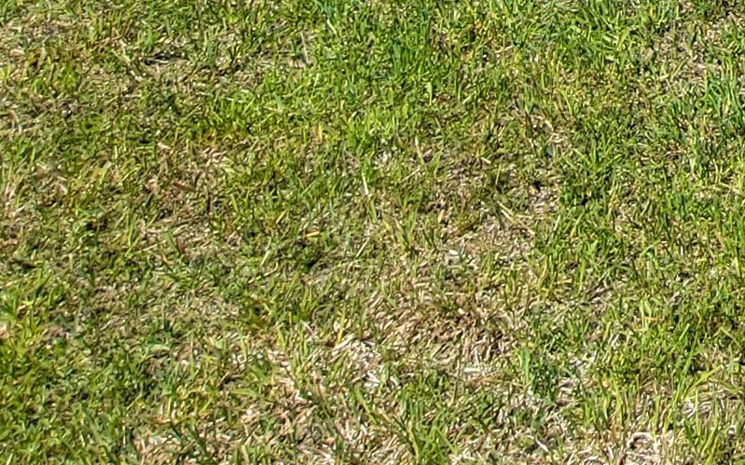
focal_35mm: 69
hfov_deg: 22.8
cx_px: 1183
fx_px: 1401
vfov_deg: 14.1
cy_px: -598
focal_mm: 2.2
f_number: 2.2
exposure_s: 1/1400
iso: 50
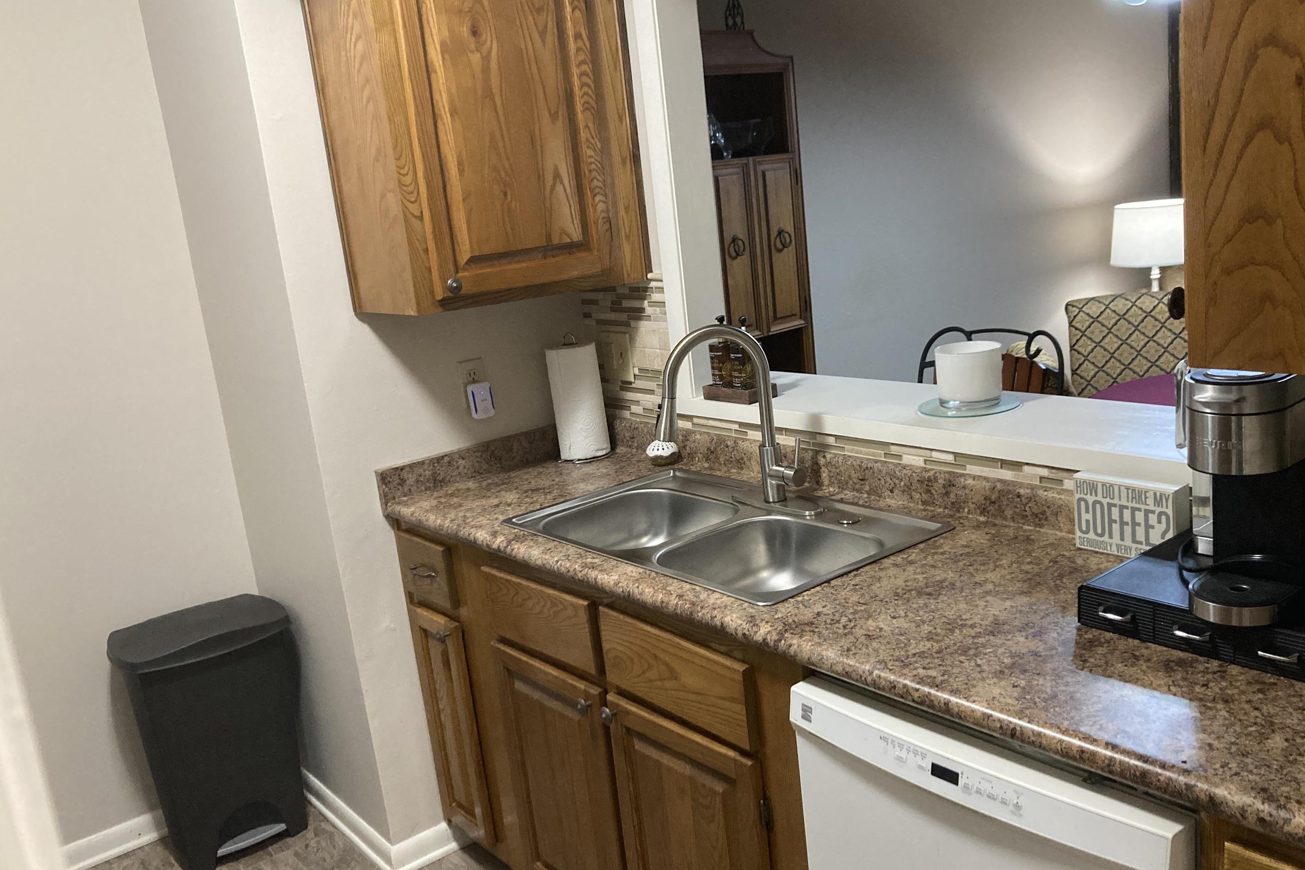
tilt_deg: -13.4
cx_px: 689
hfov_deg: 58.7
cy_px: 462
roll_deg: +5.7
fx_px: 1160
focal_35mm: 32
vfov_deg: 41.1
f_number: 1.8
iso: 250
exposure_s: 1/60
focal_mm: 3.99
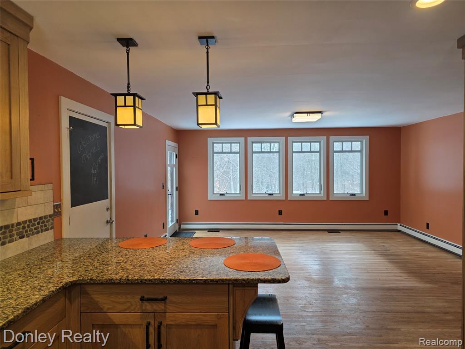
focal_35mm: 23
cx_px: 232
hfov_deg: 73.9
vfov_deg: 58.9
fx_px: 309
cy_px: 174
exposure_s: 1/120
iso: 100
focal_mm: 6.3
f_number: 1.7
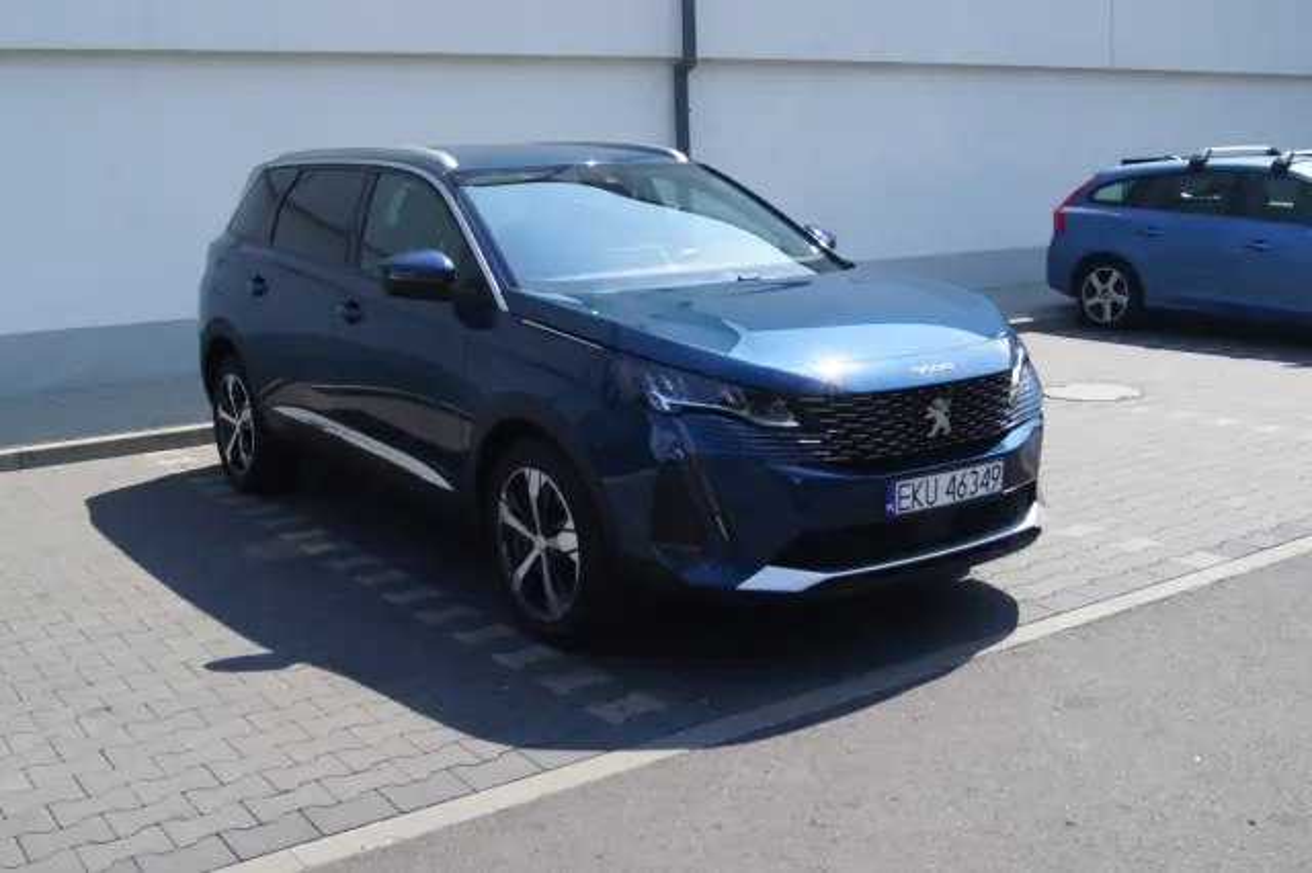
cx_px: 656
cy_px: 436
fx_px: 1311
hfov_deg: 53.2
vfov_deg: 36.8
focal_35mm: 36
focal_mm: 24
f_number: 11
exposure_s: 1/60
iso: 100
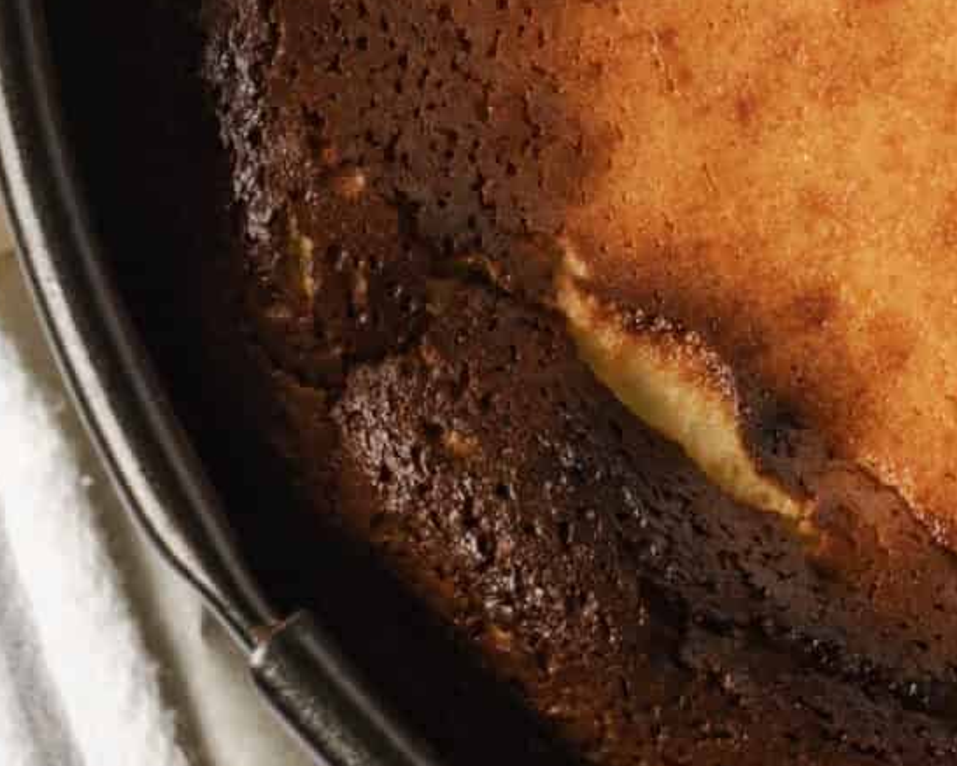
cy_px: -300
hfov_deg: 8.6
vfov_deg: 6.9
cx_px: 1445
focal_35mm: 220
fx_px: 6232
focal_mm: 50
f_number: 5.6
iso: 320
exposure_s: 1/100
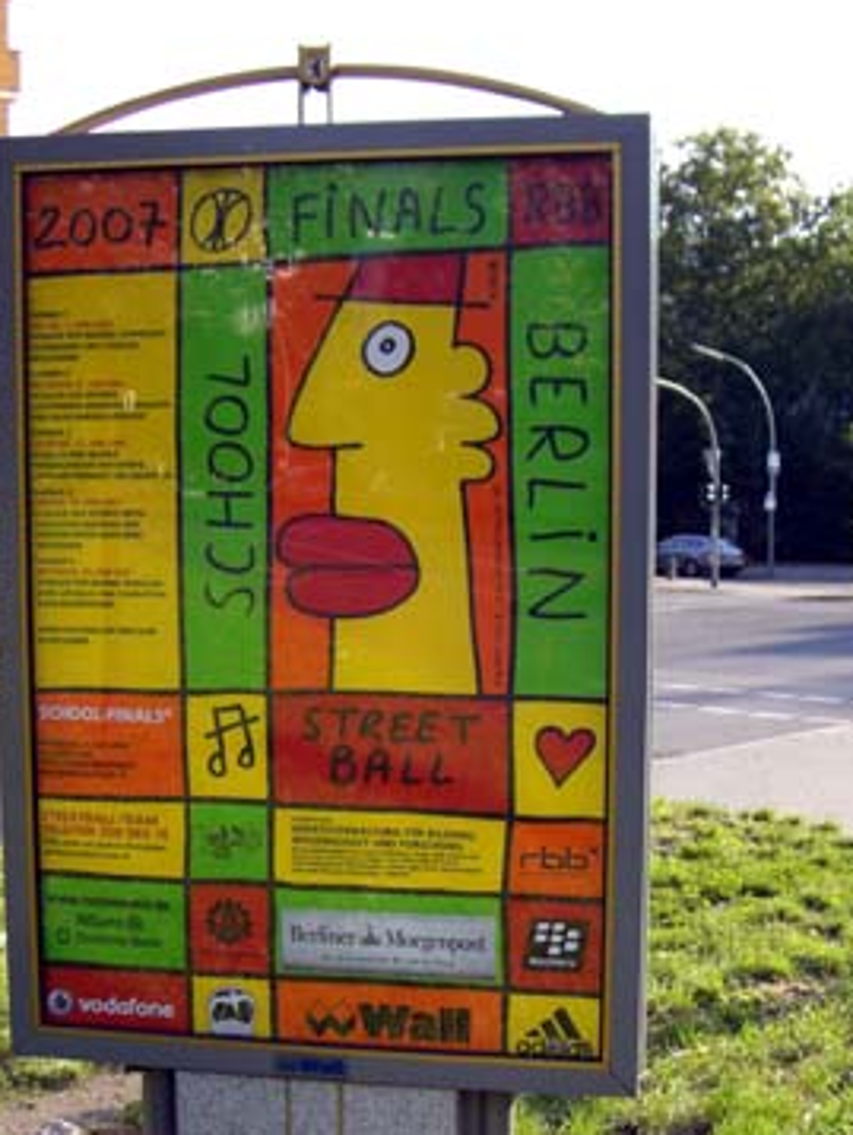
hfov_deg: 27.5
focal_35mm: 53
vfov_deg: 35.9
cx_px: 455
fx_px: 1739
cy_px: 726
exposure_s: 1/400
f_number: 2.7
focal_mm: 6.2
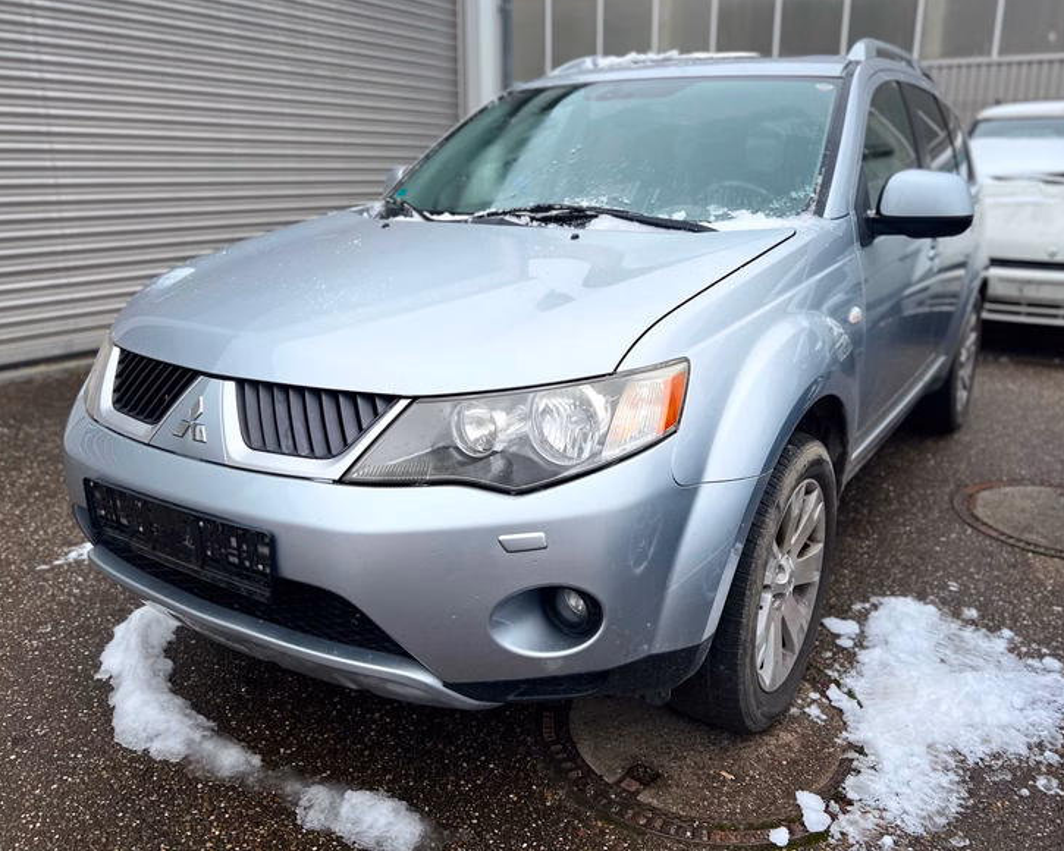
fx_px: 882
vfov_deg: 51.5
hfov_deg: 62.2
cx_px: 561
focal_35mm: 28
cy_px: 412
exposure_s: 1/121
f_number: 1.5
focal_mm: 5.7
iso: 100
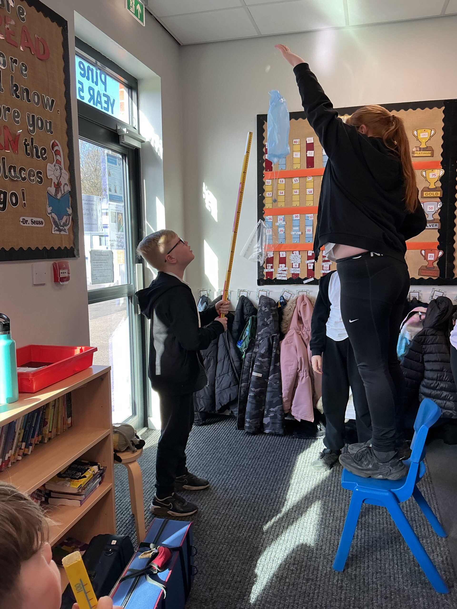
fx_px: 510
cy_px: 304
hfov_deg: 48.2
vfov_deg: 61.7
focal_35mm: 29
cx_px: 228
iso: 40
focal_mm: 3
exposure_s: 1/120
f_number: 1.8
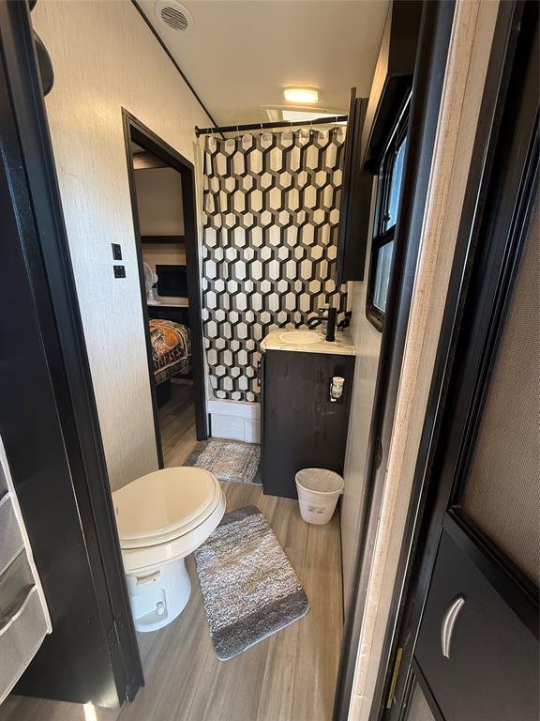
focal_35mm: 14
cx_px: 270
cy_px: 360
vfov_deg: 102.1
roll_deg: -1.7
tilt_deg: -15.6
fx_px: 291
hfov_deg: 85.7
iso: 320
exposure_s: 1/99
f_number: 2.2
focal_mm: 2.22
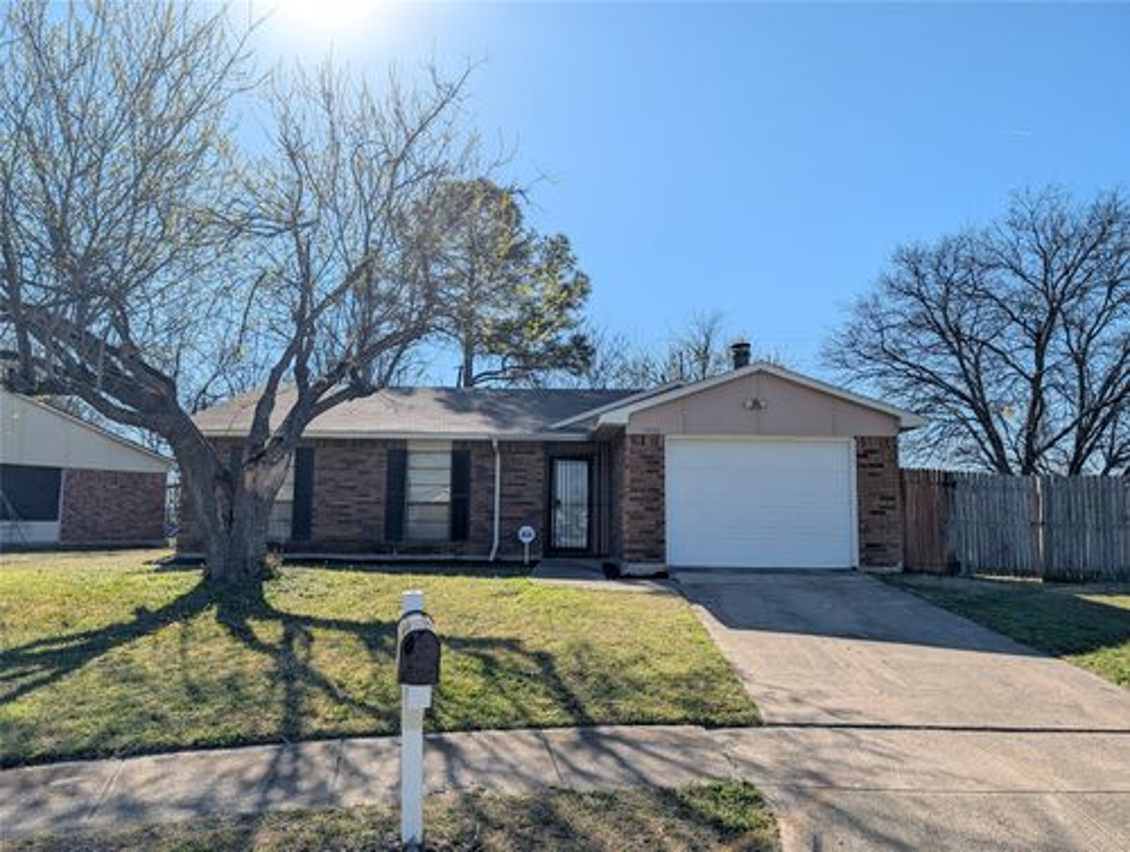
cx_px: 565
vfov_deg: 57.0
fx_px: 785
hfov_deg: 71.5
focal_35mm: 24
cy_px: 426
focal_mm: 6.9
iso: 19
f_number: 1.68
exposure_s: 1/1517
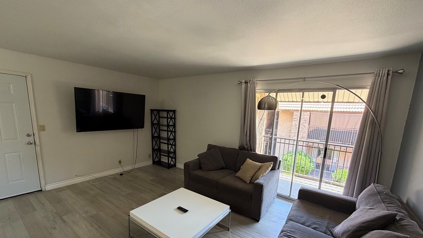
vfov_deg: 66.5
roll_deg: -1.9
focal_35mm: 16
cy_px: 141
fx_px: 179
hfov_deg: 99.4
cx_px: 213
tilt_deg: -9.2
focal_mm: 2.22
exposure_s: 1/121
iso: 250
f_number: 2.2
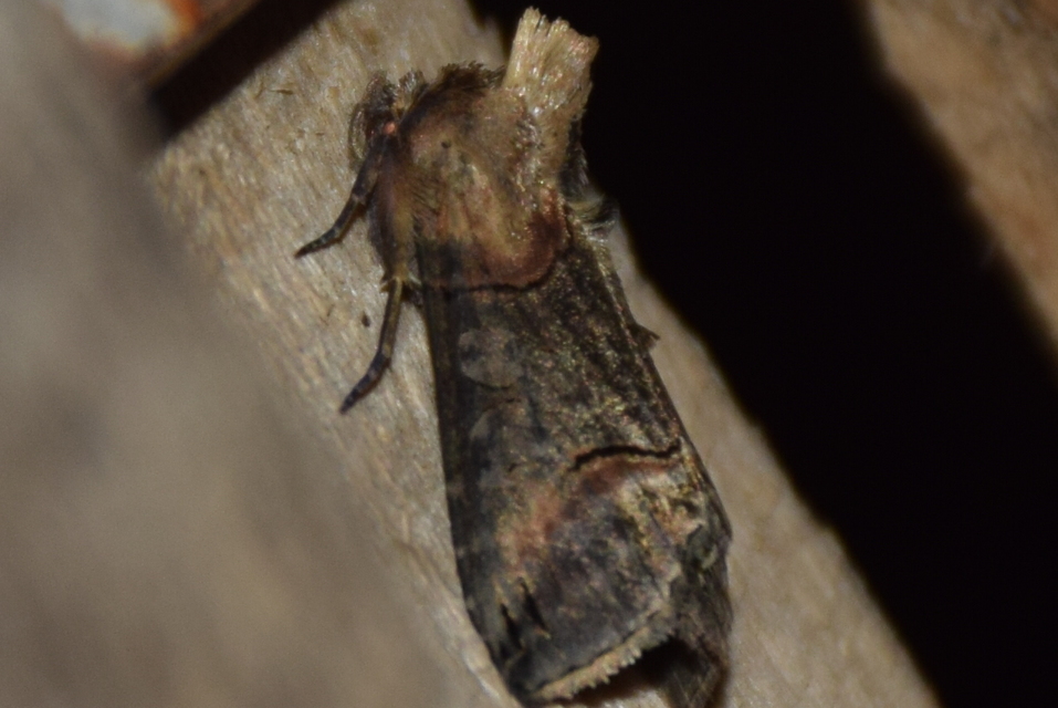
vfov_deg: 6.6
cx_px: 529
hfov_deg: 9.8
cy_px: 354
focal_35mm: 210
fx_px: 6177
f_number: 5.6
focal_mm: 140
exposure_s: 1/60
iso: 320
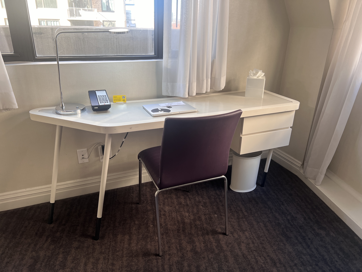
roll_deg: -1.2
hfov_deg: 67.3
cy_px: 136
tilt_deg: -23.3
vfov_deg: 53.1
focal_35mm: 26
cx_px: 181
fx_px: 272
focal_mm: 5.7
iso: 80
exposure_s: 1/121
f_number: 1.5
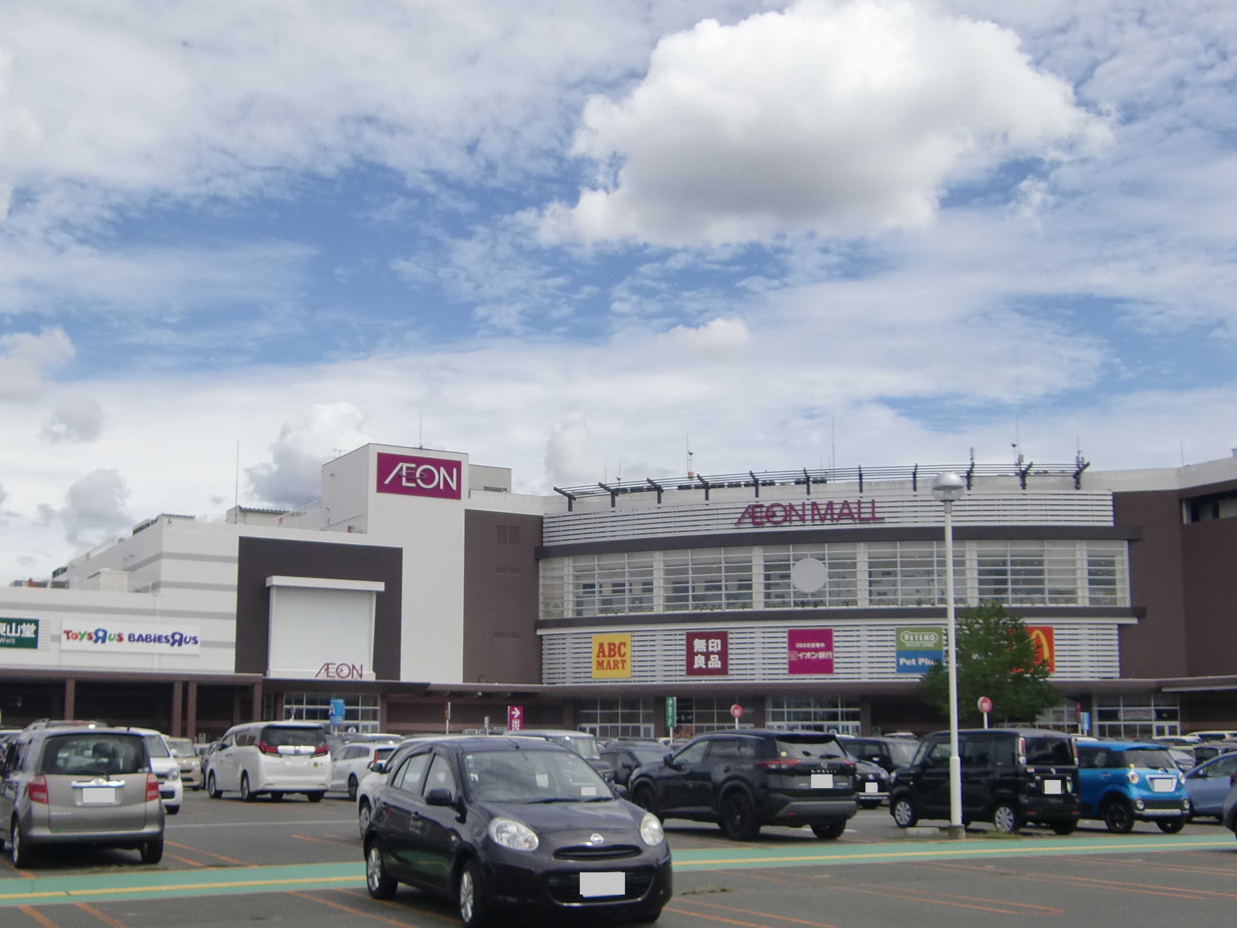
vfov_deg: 33.4
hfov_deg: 43.8
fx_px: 1536
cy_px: 572
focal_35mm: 43
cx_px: 568
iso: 64
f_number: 7.2
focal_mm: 5.8
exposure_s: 1/250
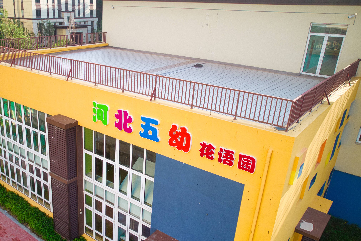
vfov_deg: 41.0
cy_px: 137
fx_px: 321
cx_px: 115
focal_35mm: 32
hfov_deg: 57.2
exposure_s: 1/20
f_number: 2.8
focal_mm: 8.38
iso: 100
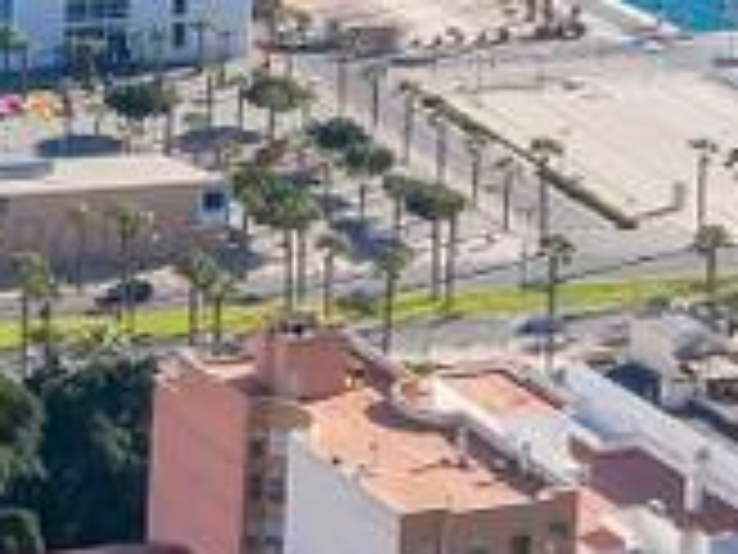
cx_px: -819
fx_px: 3582
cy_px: -54
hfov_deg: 10.6
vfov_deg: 8.8
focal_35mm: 168
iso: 100
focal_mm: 10.26
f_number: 6.3
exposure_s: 1/500
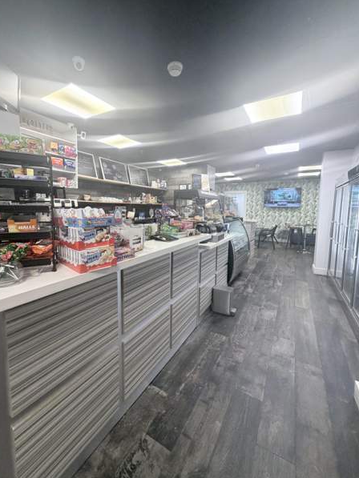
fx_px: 207
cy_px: 229
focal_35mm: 15
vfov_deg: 98.1
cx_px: 168
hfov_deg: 81.7
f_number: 2.2
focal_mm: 2.22
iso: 320
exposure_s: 1/120
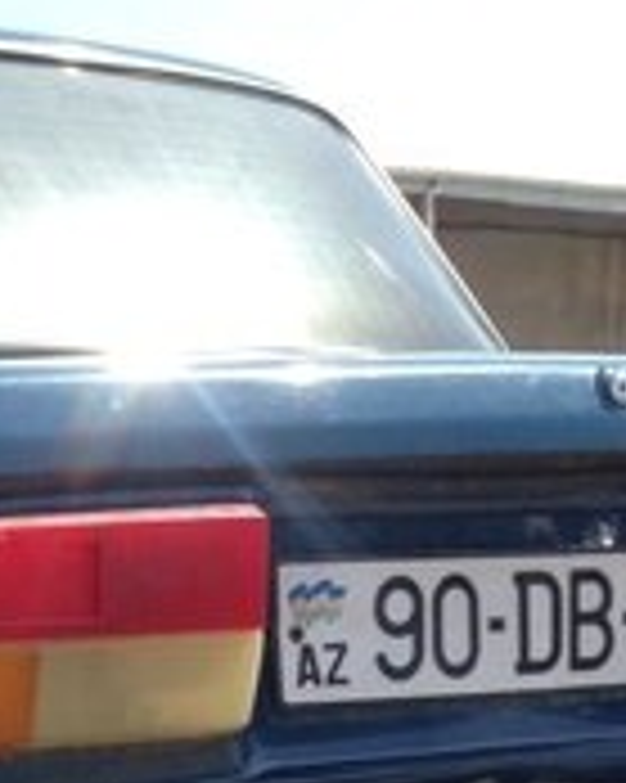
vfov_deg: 19.4
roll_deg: +0.3
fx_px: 2132
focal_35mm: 92
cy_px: 994
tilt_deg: -8.6
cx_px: -189
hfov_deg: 15.9
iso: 50
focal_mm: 4.12
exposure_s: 1/874
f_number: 2.4
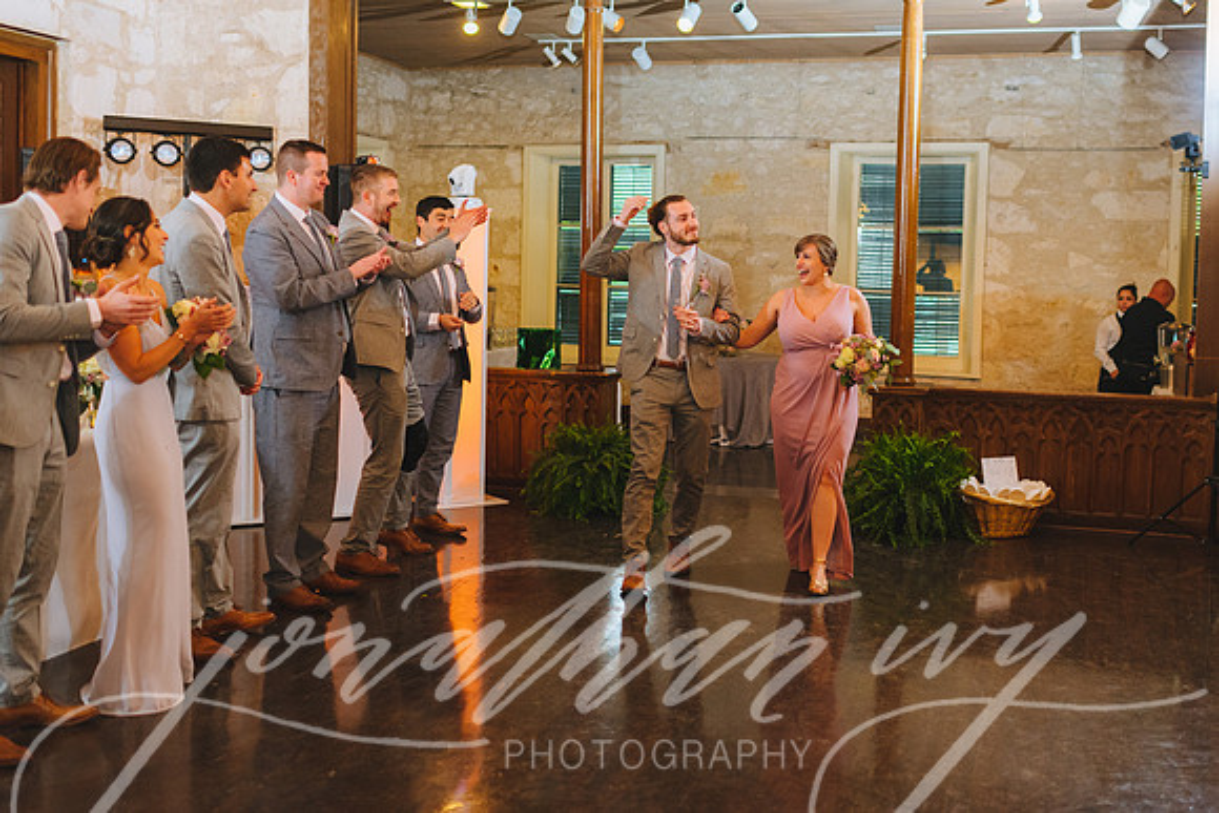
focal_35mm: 41
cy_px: 355
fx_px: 1389
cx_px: 687
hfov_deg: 47.3
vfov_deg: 32.6
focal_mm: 35
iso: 1250
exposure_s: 1/200
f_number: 2
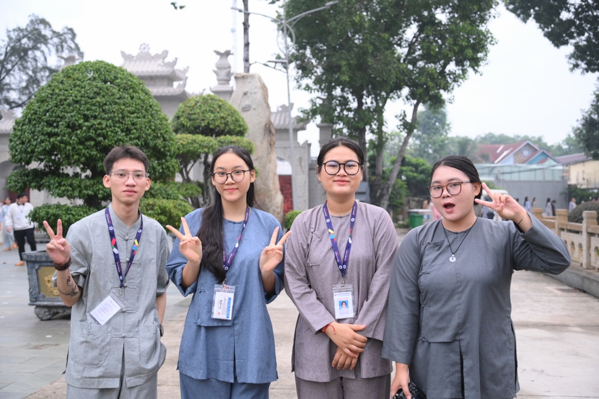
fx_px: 732
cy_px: 200
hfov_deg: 44.5
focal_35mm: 44
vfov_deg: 30.5
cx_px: 300
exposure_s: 1/100
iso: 1600
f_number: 4
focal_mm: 44
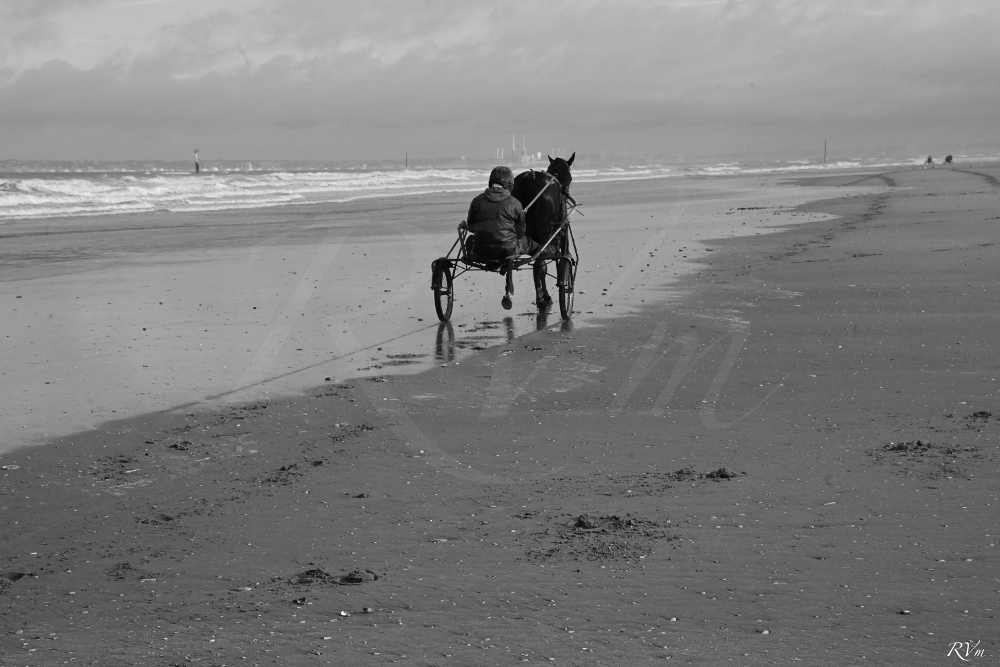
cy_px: 334
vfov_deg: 19.5
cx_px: 500
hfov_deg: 28.8
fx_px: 1944
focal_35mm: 70
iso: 5000
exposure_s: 1/4000
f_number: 16
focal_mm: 70
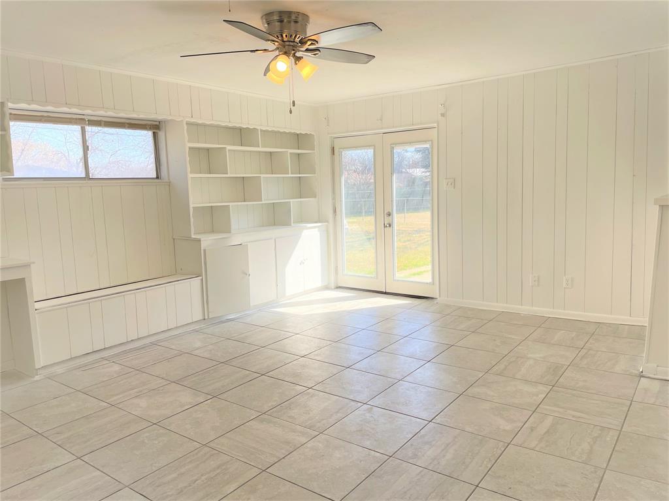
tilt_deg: -7.3
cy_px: 250
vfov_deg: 53.1
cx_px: 334
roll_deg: +2.2
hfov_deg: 67.3
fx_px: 502
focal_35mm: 26
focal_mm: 4.2
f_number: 1.6
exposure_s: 1/662
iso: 32
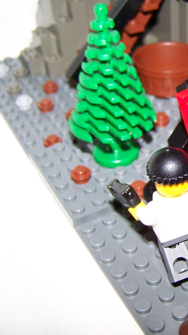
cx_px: 213
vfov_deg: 37.2
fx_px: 496
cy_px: 169
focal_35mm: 56
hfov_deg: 20.3
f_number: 2.8
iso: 200
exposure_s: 1/30
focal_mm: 6.3
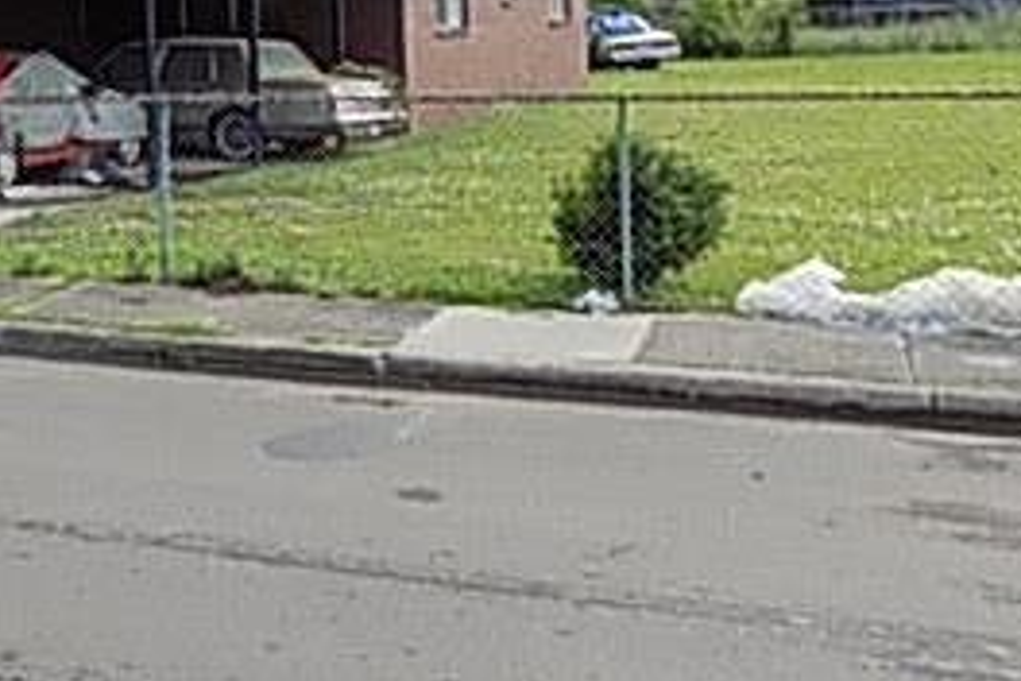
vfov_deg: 22.4
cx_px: 58
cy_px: -19
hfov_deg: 32.4
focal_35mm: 58
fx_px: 1645
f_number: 3.1
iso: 80
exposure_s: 1/160
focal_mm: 4
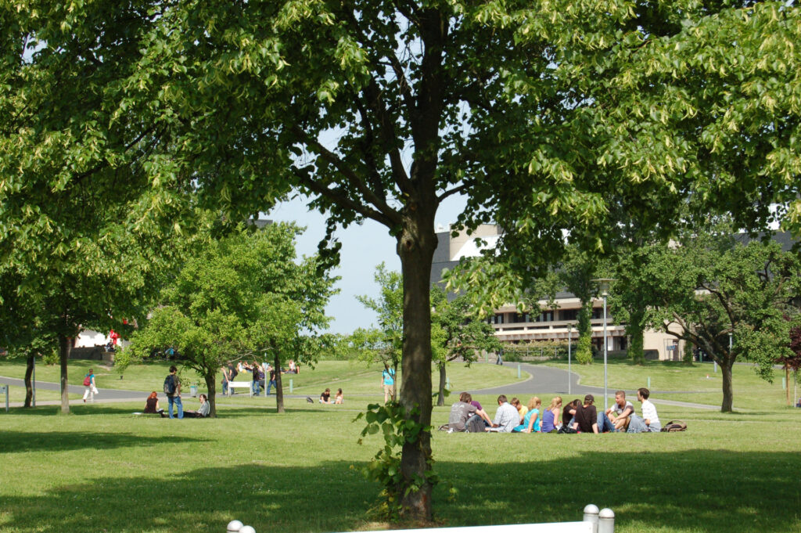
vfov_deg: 16.5
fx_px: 1834
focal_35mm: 82
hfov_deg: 24.6
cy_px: 266
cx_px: 400
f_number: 9
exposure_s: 1/320
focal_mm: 55
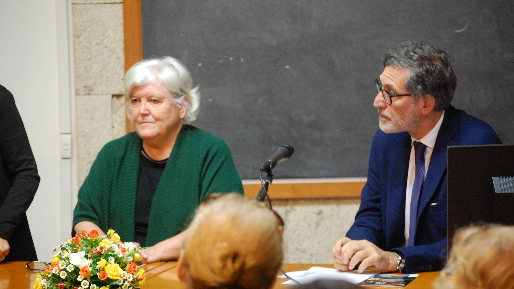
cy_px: 160
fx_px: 1397
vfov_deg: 11.8
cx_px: 257
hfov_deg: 20.8
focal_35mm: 103
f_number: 4.2
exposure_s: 1/25
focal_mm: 65
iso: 1600
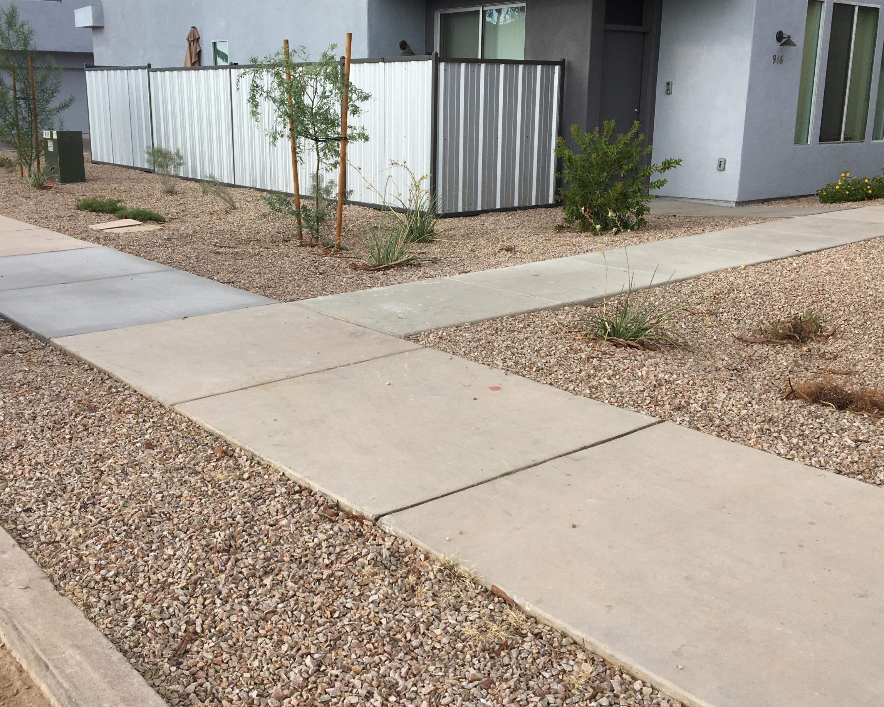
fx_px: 968
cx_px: 401
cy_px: 334
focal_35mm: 37
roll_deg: +0.0
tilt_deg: -12.4
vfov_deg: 40.1
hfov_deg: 49.0
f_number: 2.2
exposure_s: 1/506
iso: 25
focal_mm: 4.15
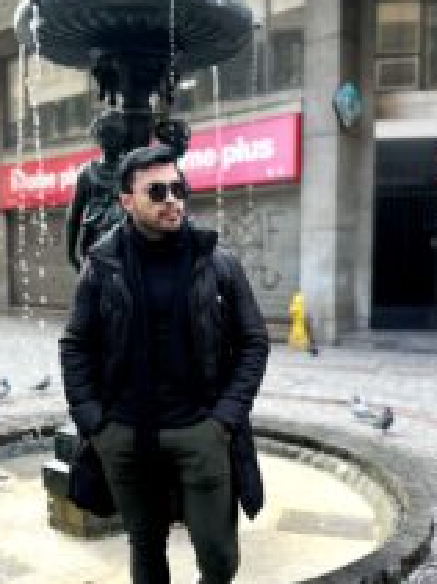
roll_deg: +0.2
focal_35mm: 41
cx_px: 166
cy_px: 329
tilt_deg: -6.5
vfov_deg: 45.7
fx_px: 691
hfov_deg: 34.9
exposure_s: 1/121
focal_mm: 6.86
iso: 80
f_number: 1.78
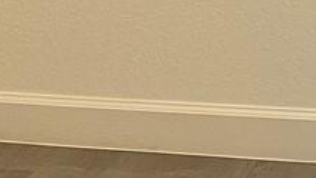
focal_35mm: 206
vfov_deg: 5.5
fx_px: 1727
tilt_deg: -28.8
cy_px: 535
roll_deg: +2.8
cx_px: 52
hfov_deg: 10.4
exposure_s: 1/60
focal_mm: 5.7
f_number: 1.5
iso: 200
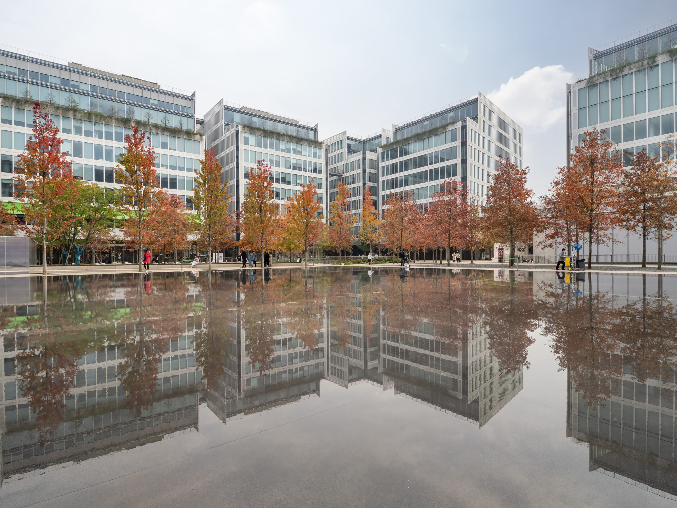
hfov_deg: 87.8
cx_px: 338
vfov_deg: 71.6
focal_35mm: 18
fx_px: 352
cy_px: 254
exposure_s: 1/160
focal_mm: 9
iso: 200
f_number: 9
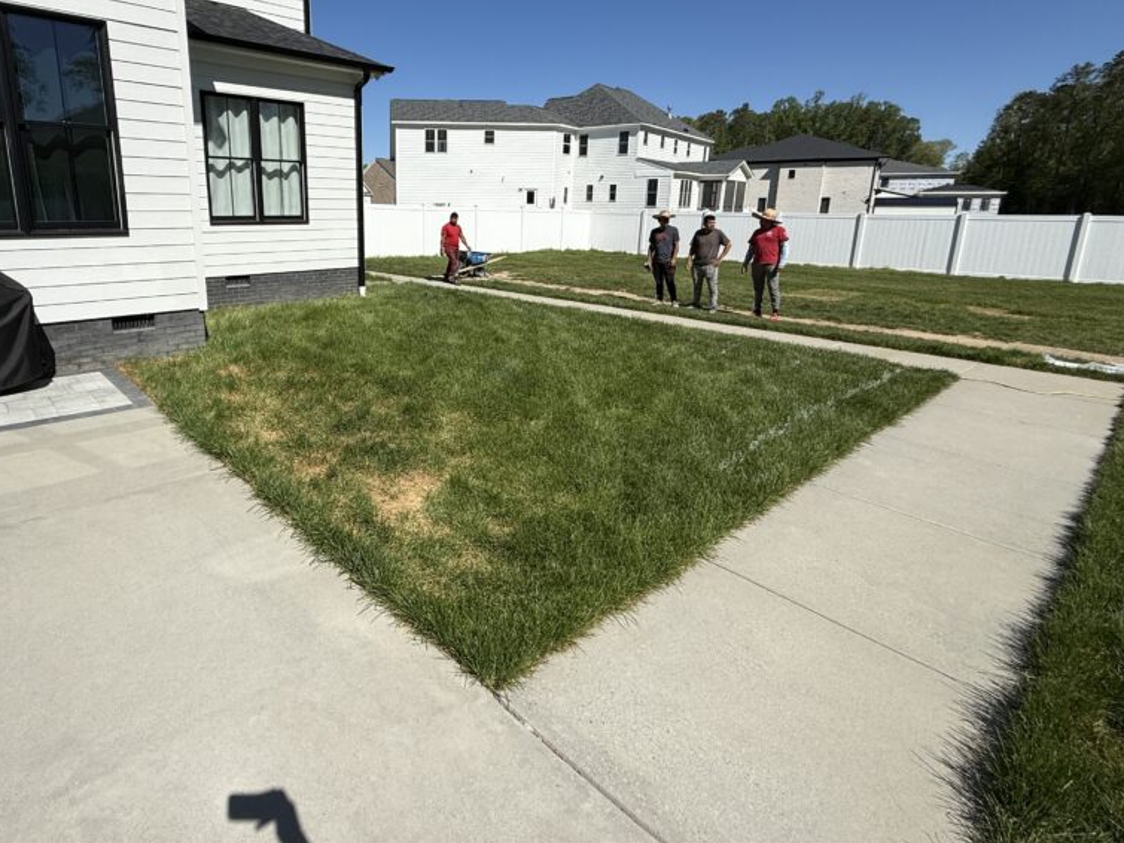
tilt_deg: -11.8
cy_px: 346
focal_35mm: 19
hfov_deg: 83.3
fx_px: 617
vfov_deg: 68.1
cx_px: 435
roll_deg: +0.4
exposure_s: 1/4425
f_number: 2.2
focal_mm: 2.22
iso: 50
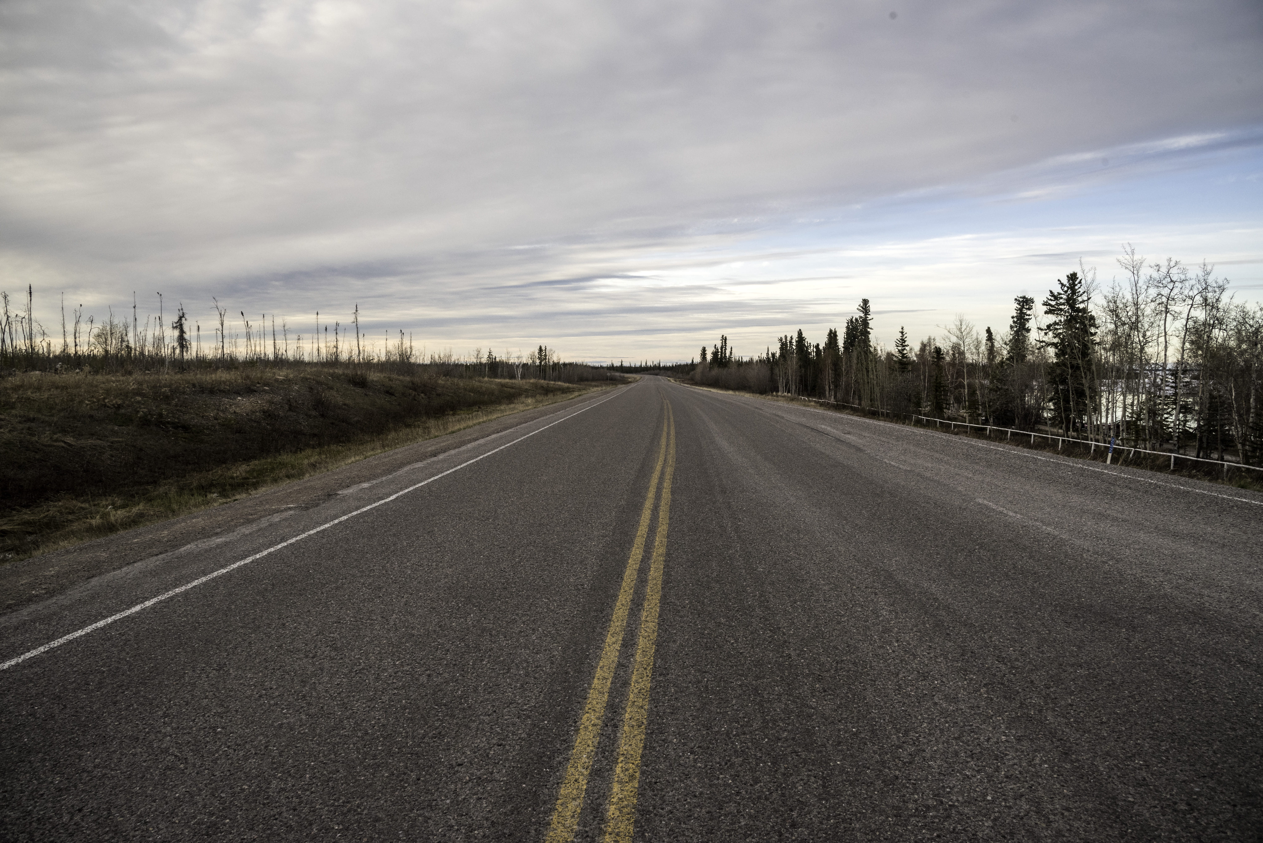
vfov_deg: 53.2
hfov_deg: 73.7
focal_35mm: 24
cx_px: 632
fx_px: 842
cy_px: 422
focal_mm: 24
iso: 1250
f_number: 11
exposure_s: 1/320
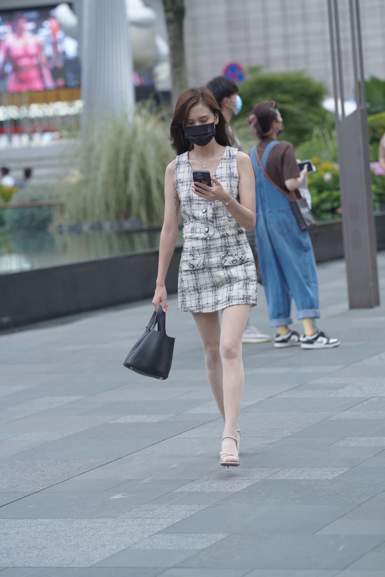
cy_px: 288
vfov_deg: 15.2
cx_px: 192
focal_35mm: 135
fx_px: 2166
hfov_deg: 10.2
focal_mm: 135
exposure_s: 1/500
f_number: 4
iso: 400
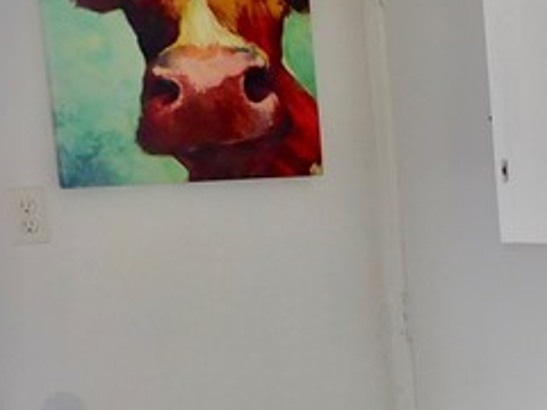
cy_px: 371
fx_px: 1549
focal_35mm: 98
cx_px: 955
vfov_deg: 14.9
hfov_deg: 16.9
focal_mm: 4
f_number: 3
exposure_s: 1/50
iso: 125
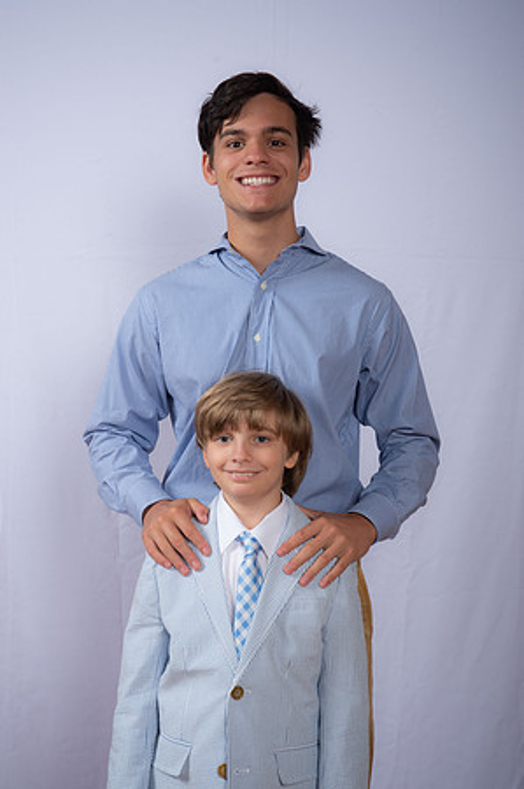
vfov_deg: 31.0
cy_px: 394
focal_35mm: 65
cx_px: 262
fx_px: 1422
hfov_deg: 20.9
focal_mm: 65
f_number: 8
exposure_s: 1/160
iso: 250
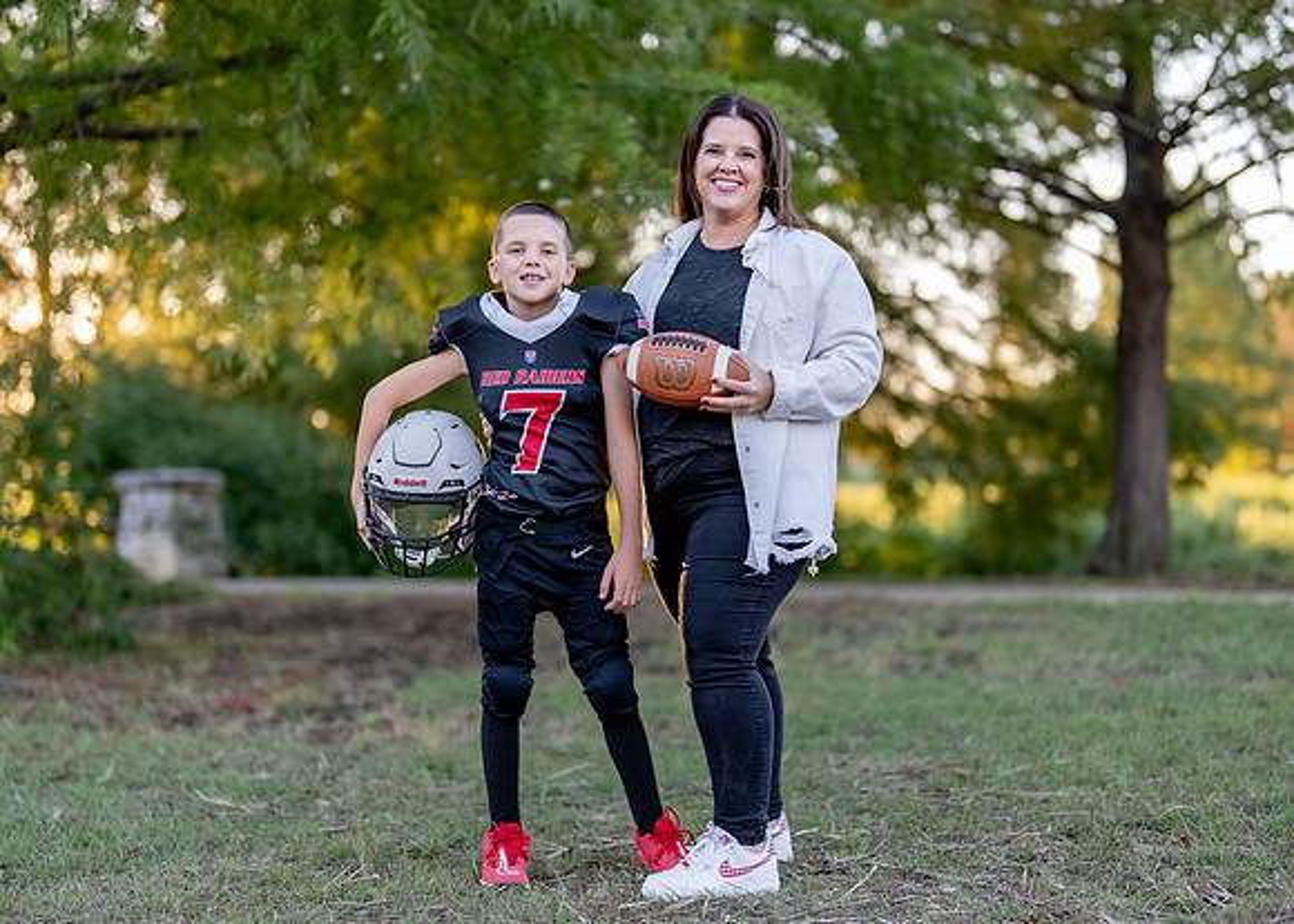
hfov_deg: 31.9
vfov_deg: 23.1
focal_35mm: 62
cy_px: 489
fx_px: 2261
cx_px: 651
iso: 100
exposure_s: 1/400
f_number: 1.2
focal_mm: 50
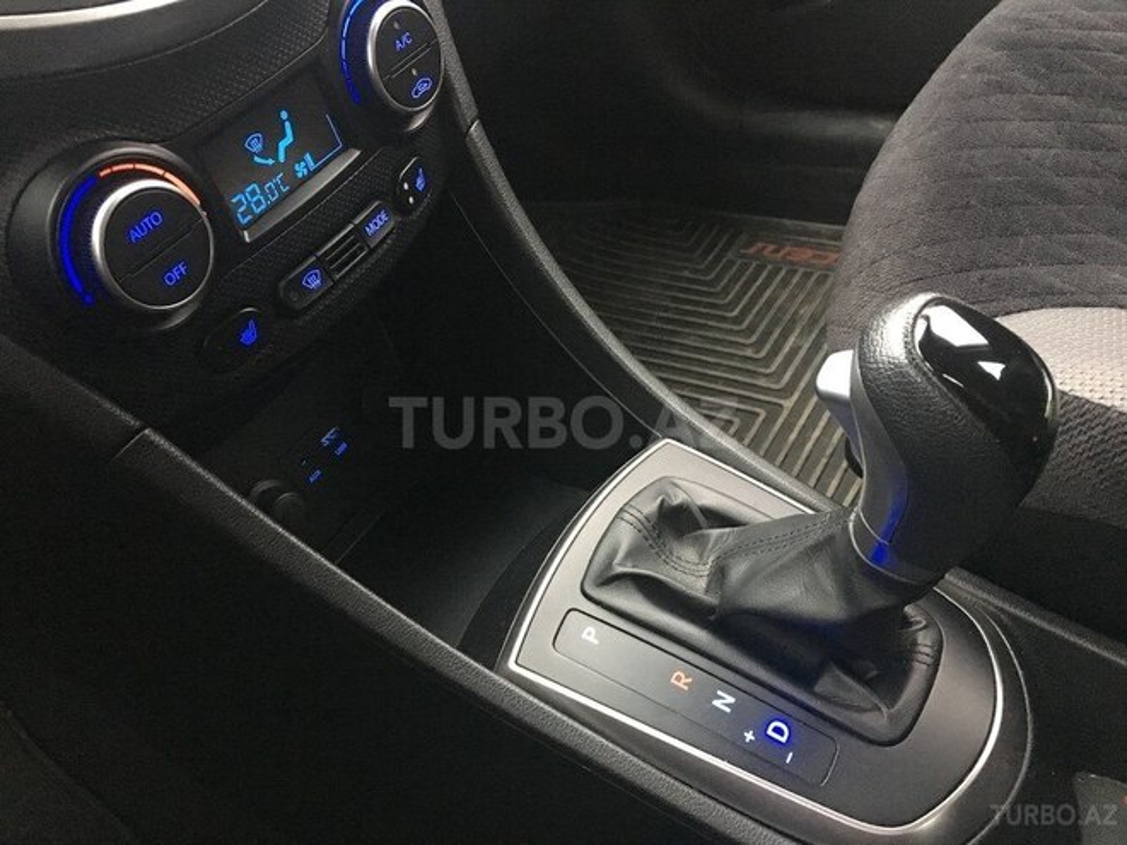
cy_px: 422
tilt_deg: -38.6
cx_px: 564
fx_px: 944
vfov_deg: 48.2
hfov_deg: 61.7
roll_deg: +17.5
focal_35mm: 29
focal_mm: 4.15
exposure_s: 1/17
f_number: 2.2
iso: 320
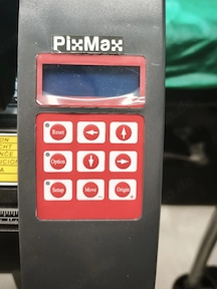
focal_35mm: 32
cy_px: 131
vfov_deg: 56.7
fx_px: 267
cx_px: 108
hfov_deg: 44.2
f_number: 1.62
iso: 800
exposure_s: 1/33.4
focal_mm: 6.45
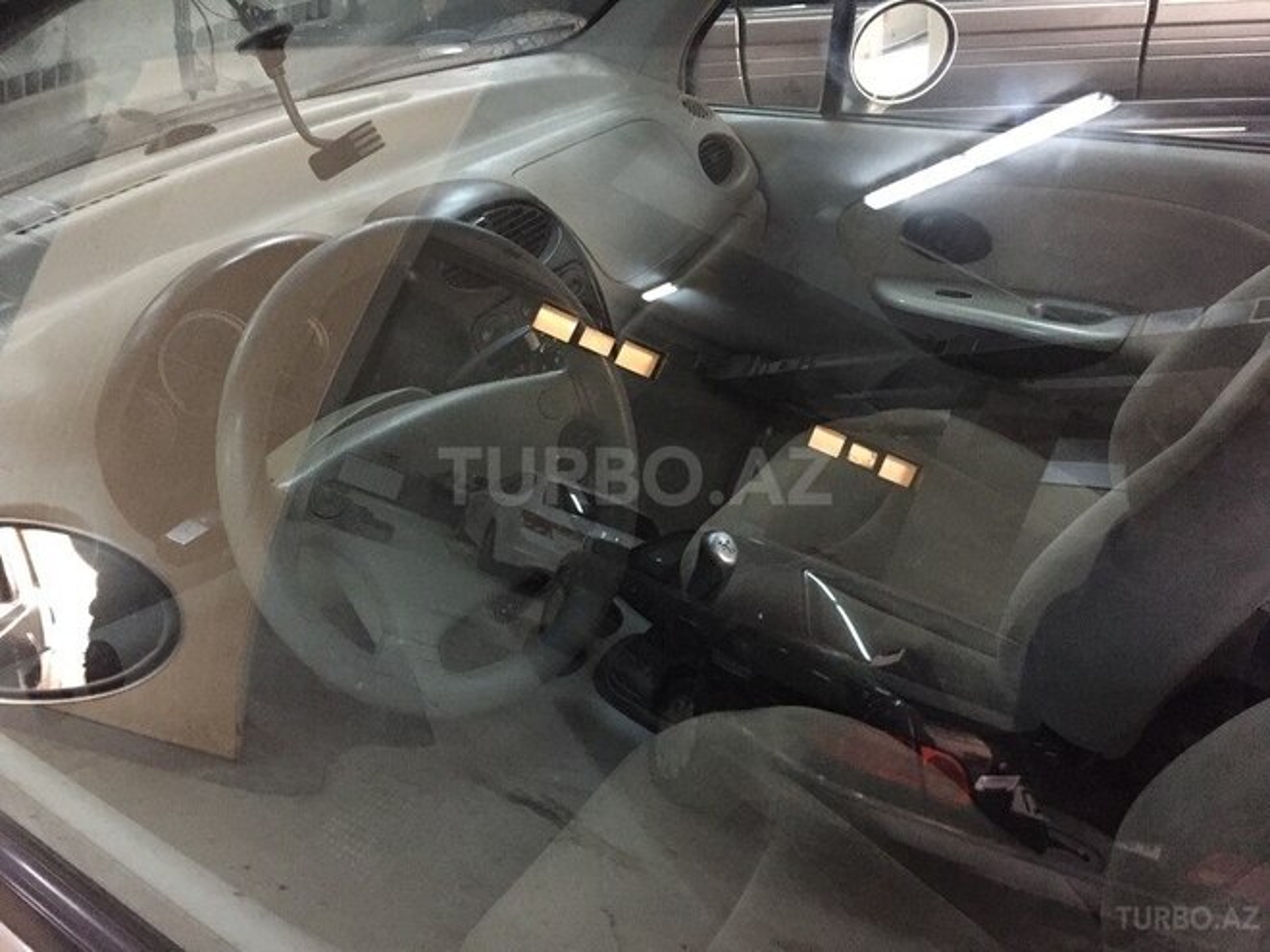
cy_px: 476
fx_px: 1064
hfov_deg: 61.7
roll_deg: +0.9
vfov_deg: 48.2
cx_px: 635
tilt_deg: -34.6
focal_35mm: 29
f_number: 2.2
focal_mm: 4.15
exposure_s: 1/17
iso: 400
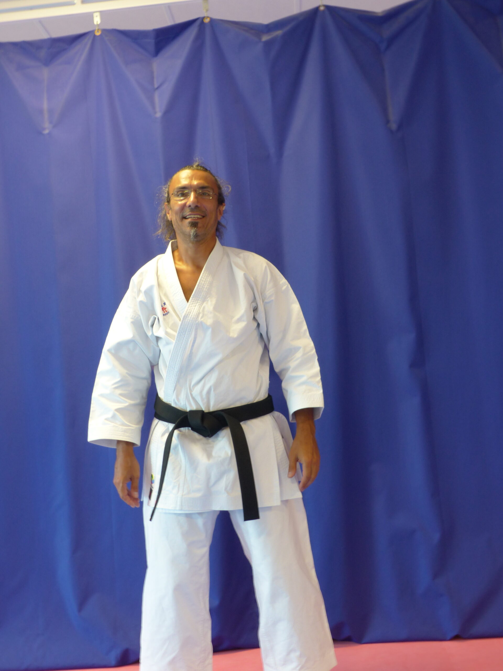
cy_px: 336
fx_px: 794
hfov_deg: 35.1
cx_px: 252
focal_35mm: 41
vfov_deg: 45.8
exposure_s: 1/15
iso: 100
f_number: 2.8
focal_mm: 7.4
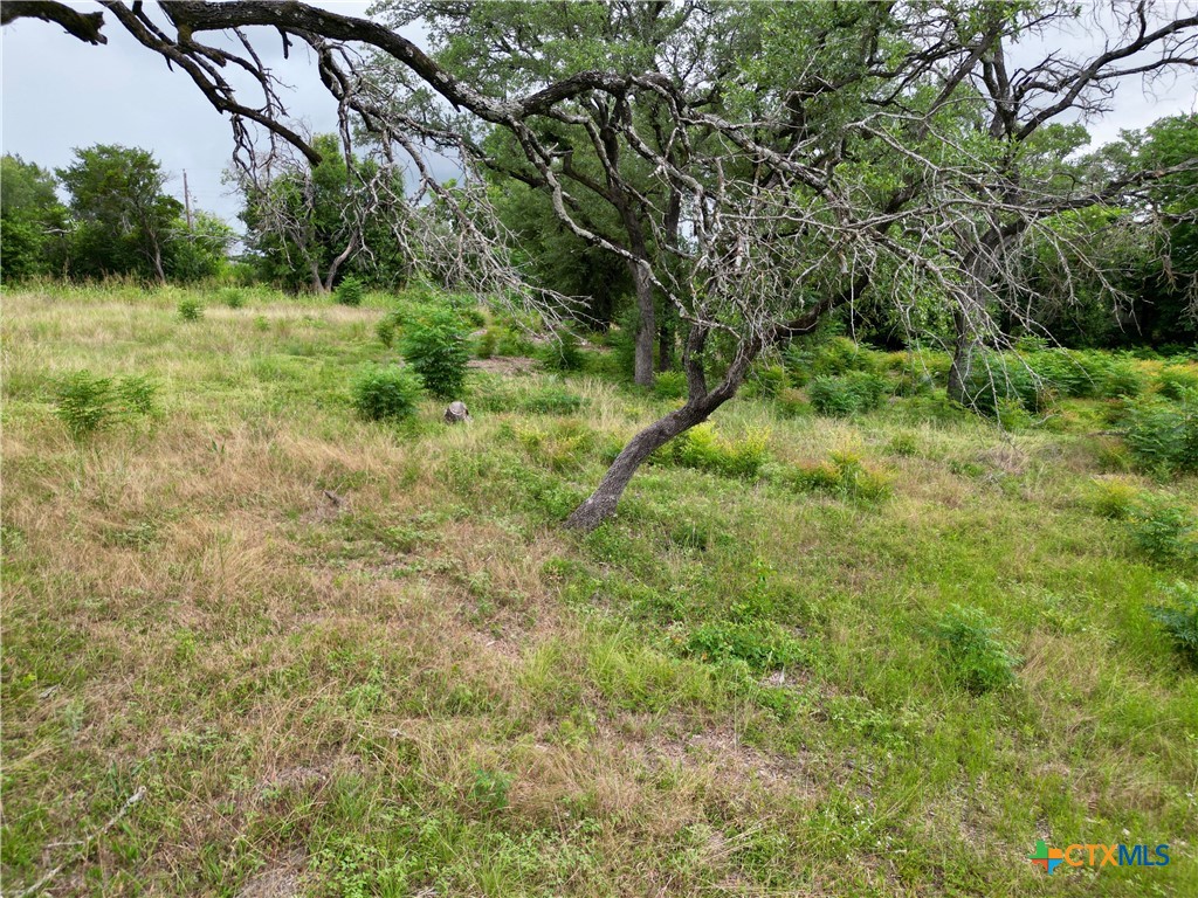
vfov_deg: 56.8
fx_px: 831
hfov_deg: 71.6
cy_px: 449
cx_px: 599
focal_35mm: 24
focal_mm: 6.72
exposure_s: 1/1000
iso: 120
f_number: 1.7
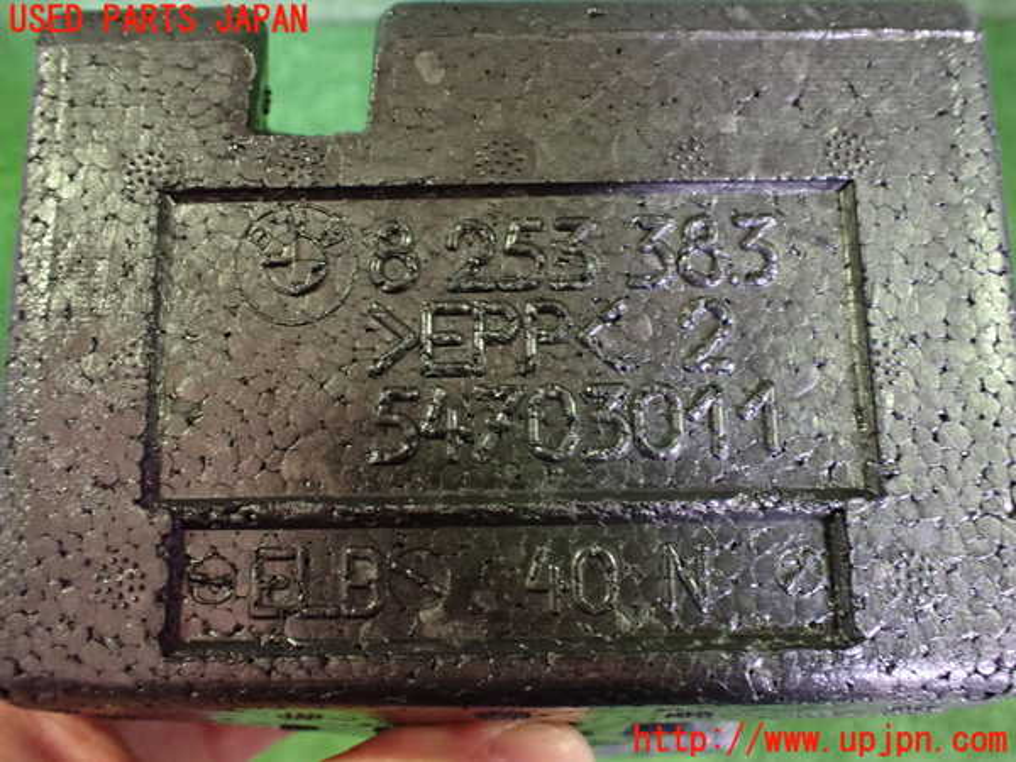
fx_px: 881
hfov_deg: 60.0
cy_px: 381
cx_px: 508
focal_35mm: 30
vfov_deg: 46.8
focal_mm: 5.4
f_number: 2.3
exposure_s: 1/30
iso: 1250
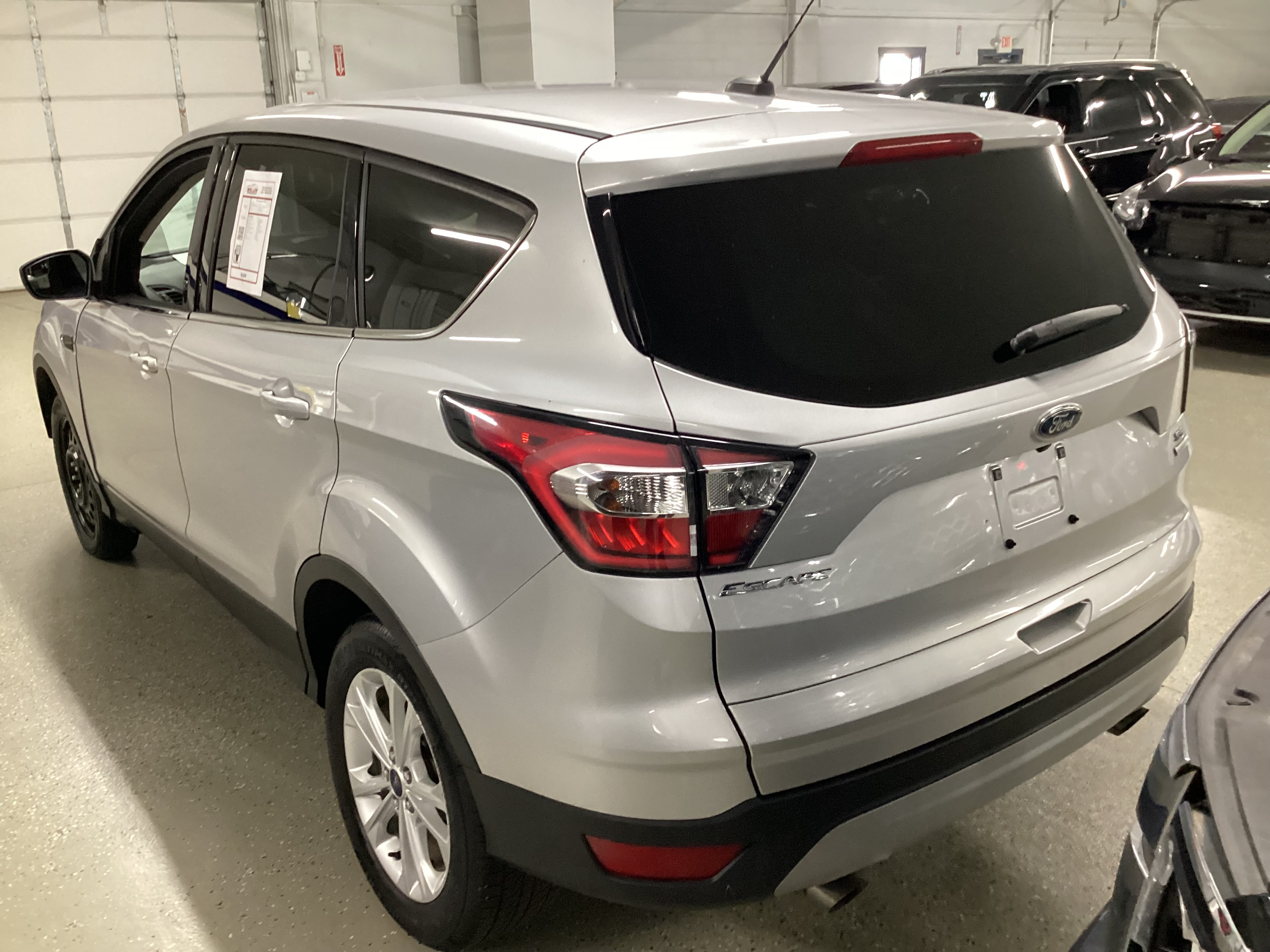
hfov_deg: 58.4
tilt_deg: -20.1
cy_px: 476
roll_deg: +2.3
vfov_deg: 45.4
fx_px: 1137
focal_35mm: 31
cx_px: 635
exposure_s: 1/40
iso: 250
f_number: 2.4
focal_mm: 3.3
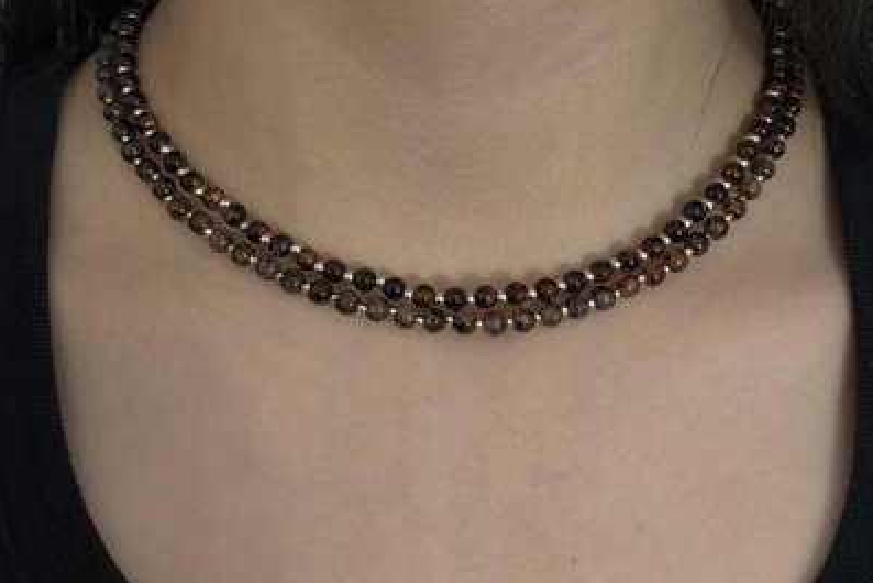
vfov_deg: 20.2
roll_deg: -1.1
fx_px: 1625
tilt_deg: -8.1
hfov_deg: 30.1
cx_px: 438
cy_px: 155
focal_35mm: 67
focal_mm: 6.76
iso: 400
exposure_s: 1/33
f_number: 1.78
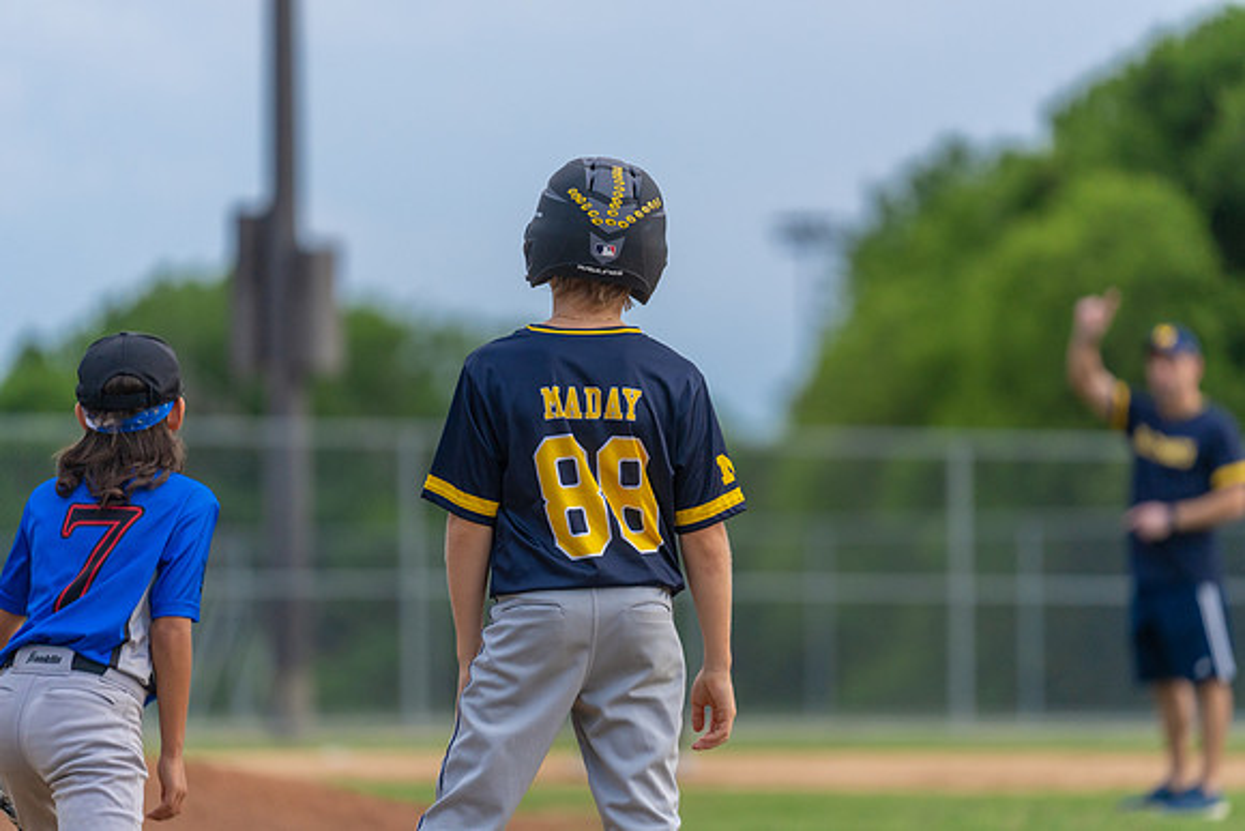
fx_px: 6918
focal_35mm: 200
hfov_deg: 10.3
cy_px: 416
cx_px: 622
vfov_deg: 6.9
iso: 1000
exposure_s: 1/1000
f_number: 2.8
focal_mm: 200
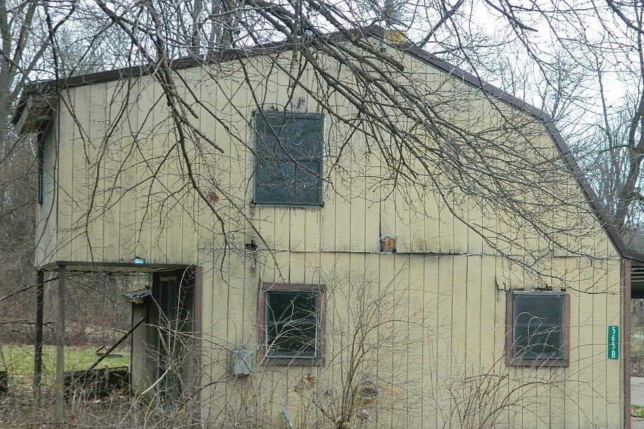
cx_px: 330
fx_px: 1628
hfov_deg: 22.4
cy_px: 248
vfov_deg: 15.0
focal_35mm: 91
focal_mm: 15.1
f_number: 4.2
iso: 400
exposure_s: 1/250
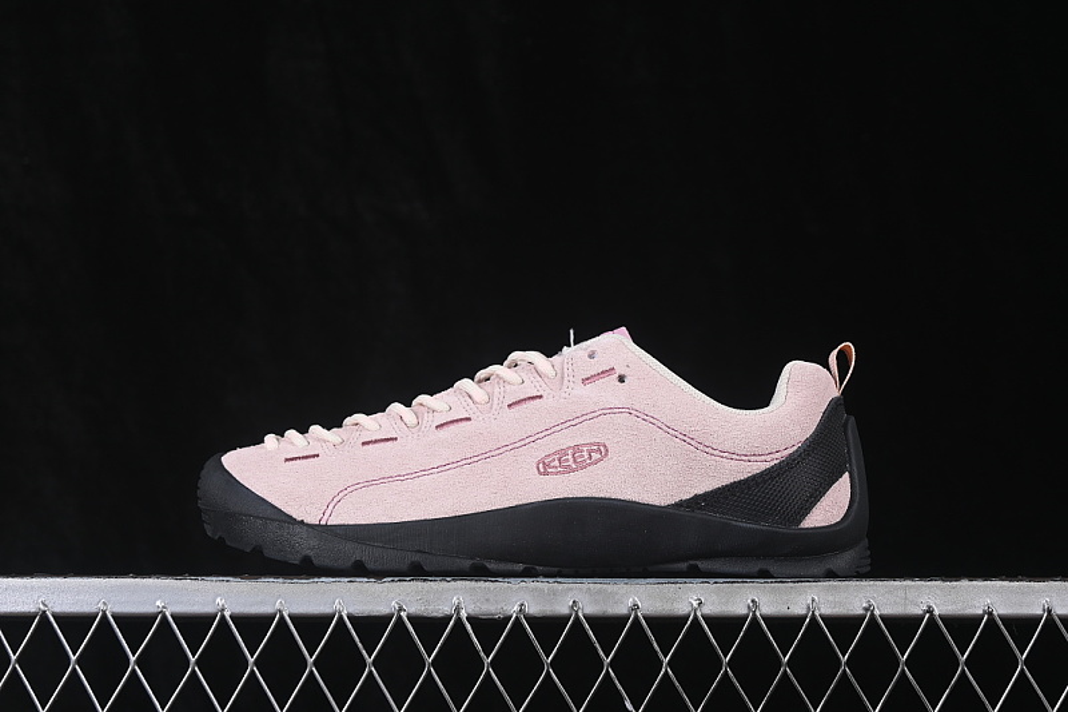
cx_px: 534
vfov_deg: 18.2
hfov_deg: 27.0
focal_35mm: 75
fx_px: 2224
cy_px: 356
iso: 160
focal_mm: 50
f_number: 8
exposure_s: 1/80
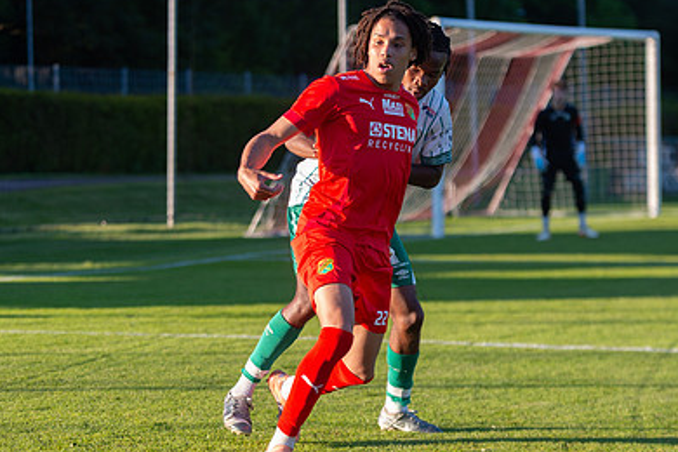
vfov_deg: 8.8
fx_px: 2938
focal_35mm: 156
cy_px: 254
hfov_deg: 13.2
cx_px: 308
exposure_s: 1/1250
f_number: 3.2
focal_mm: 105
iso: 360
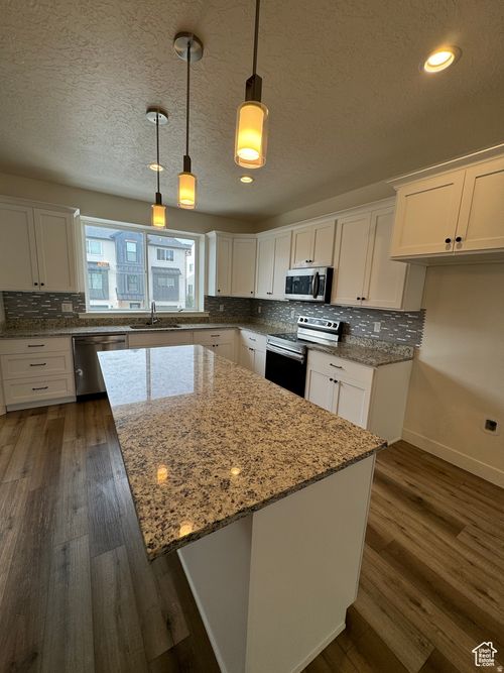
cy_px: 336
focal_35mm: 14
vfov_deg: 102.1
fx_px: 272
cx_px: 252
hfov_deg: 85.7
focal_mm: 2.22
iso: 50
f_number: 2.2
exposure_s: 1/120
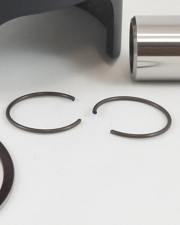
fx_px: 1412
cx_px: -12
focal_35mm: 212
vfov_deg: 9.0
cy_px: -14
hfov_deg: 7.3
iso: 560
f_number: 4.8
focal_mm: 20.6
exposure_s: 1/125
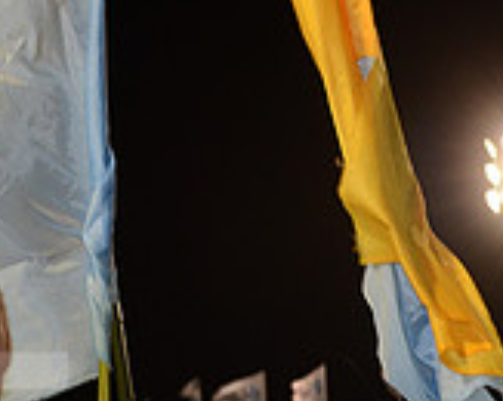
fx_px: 2736
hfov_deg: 10.2
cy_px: 446
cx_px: -188
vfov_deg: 8.3
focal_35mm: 184
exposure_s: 1/160
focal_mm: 55
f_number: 4
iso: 800
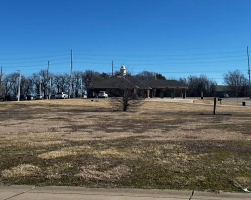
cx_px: 154
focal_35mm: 52
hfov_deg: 35.8
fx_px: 386
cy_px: 33
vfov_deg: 28.4
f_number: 1.6
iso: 50
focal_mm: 5.1
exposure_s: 1/5076
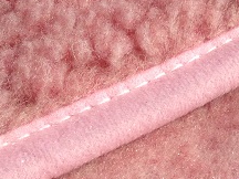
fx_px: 842
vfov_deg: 11.9
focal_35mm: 122
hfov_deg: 15.2
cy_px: -24
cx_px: 333
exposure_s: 1/1427
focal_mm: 4.12
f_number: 2.4
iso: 50
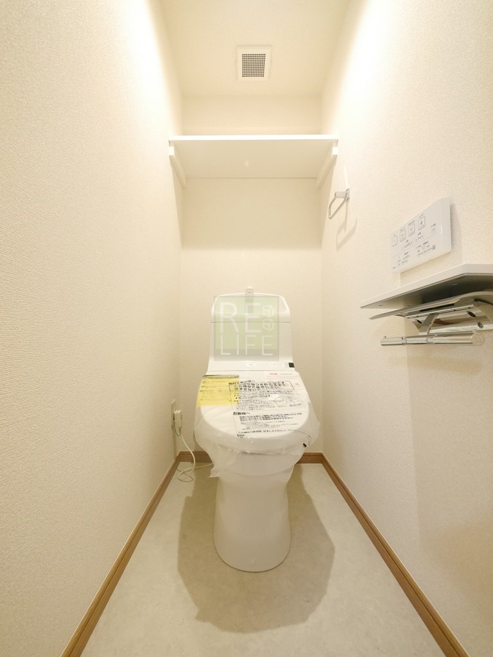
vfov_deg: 102.1
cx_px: 246
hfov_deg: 85.7
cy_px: 328
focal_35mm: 14
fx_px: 266
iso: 2000
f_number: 4
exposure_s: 1/60
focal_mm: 7
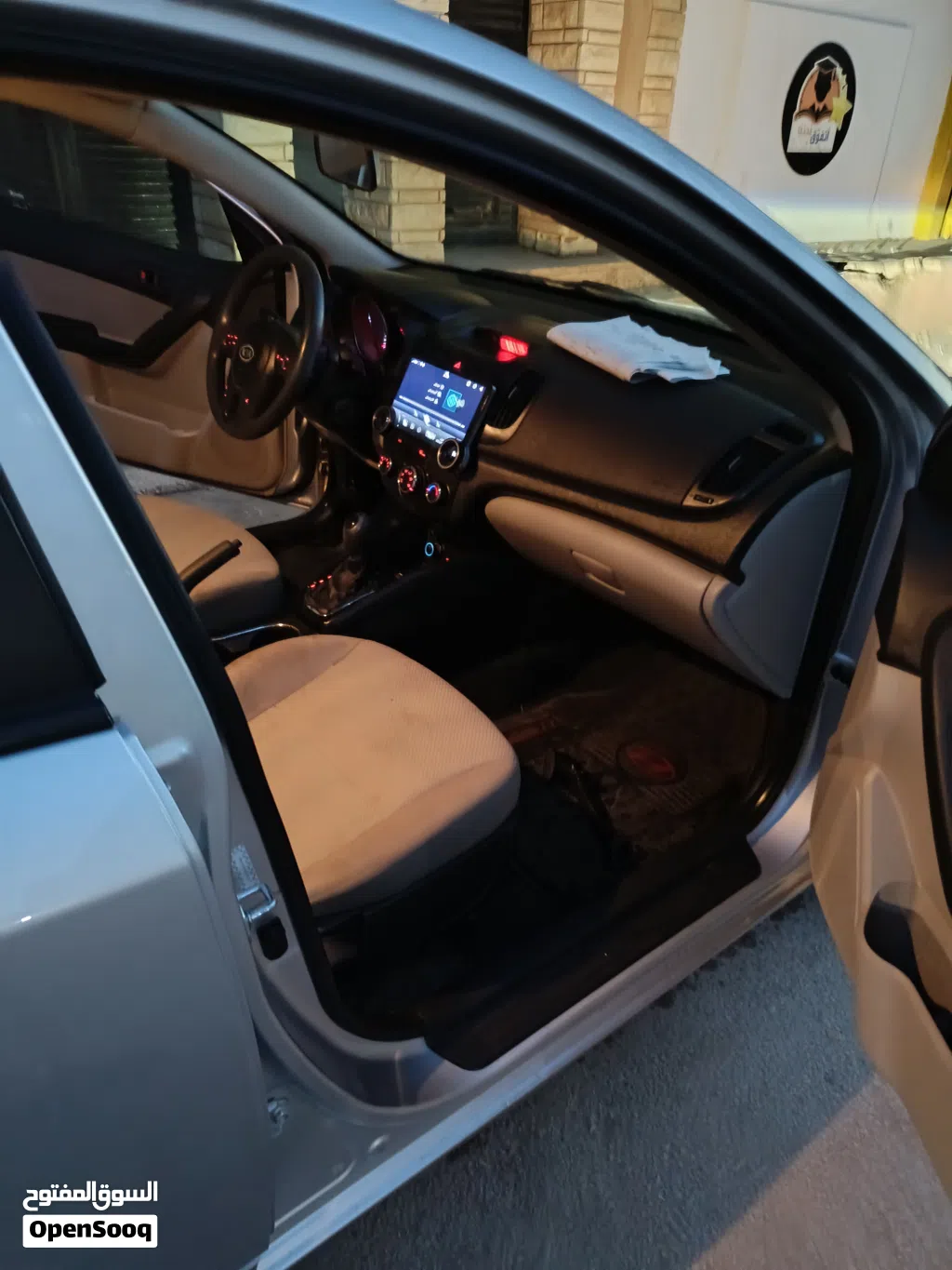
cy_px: 635
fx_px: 880
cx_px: 476
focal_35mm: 24
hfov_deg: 56.8
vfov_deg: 71.6
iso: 3971
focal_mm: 5.24
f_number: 1.7
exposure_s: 1/10
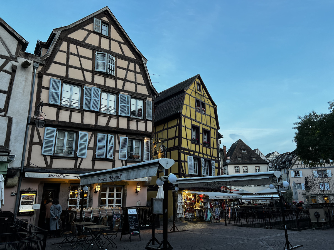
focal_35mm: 26
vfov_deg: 53.1
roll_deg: +0.1
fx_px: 251
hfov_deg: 67.3
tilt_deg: +15.3
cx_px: 167
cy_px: 125
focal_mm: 5.7
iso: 64
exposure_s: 1/100
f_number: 1.5
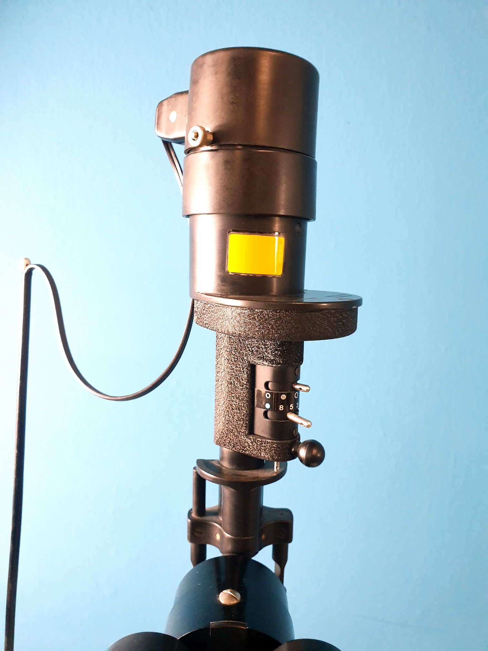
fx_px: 489
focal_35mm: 26
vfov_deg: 67.3
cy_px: 326
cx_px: 244
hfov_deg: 53.1
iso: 320
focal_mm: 4.3
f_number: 2.4
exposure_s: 1/33
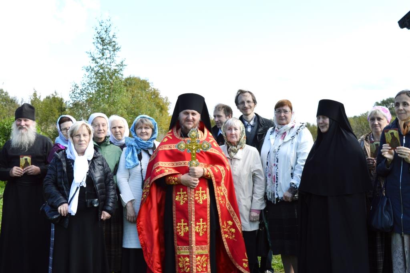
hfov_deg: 33.4
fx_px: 683
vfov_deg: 22.6
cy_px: 136
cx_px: 205
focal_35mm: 60
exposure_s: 1/200
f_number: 6.3
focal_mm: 40
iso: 100
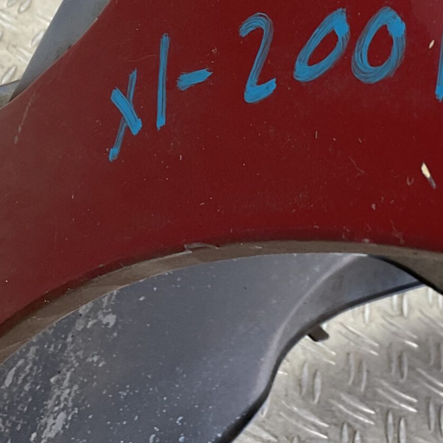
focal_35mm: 79
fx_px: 1144
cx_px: 314
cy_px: 20
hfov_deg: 21.8
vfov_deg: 21.3
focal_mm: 3
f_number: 1.8
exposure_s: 1/100
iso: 32
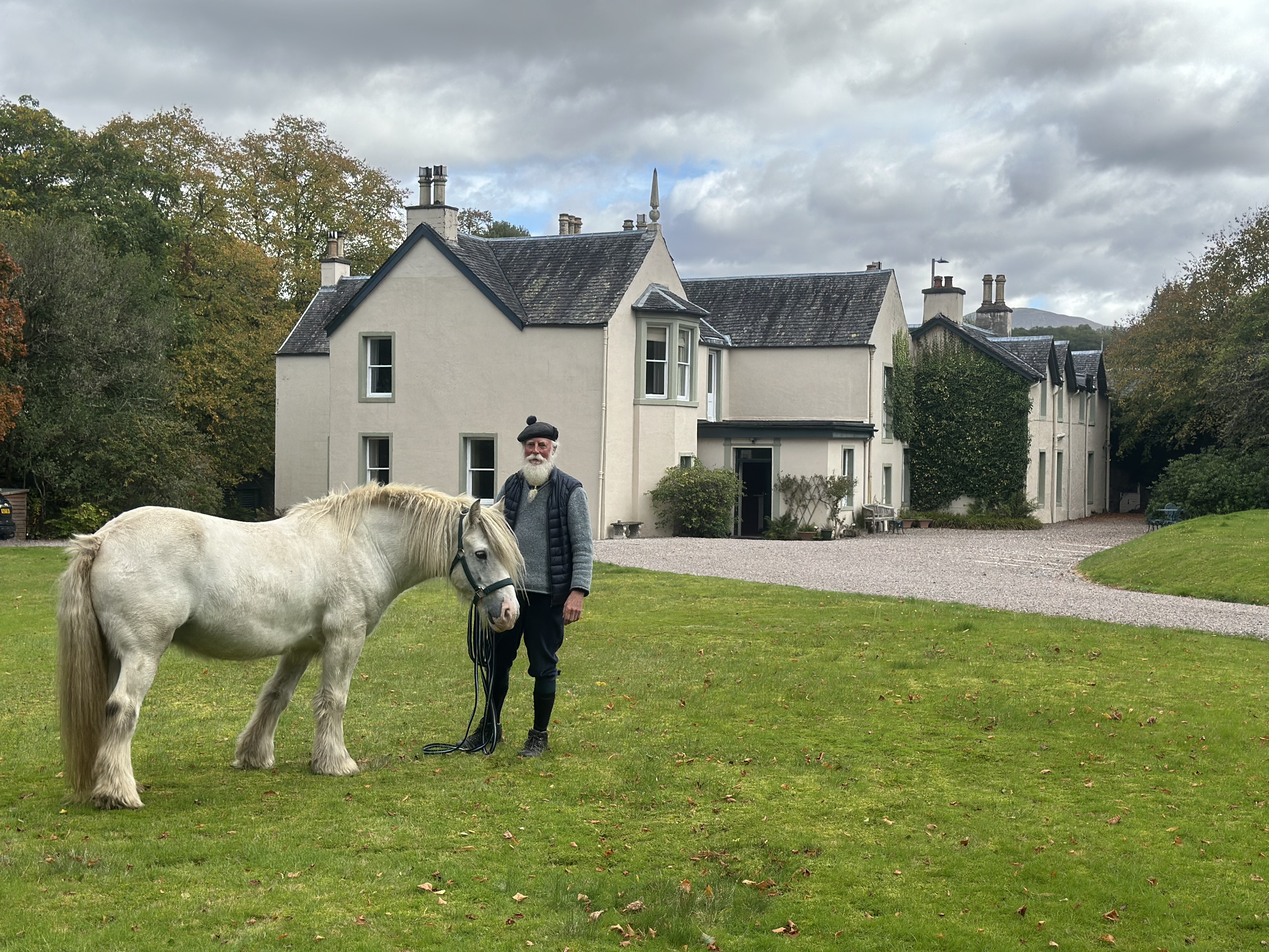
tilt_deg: -1.1
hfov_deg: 39.7
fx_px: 1760
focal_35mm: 48
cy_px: 476
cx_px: 634
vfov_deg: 30.3
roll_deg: -0.5
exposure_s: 1/1590
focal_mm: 6.86
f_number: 1.78
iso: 80
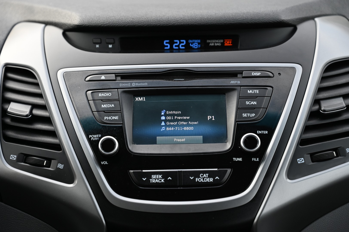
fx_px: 678
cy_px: 116
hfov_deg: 28.9
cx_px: 174
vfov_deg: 19.4
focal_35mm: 70
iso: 400
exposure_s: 1/200
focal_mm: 70
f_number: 4
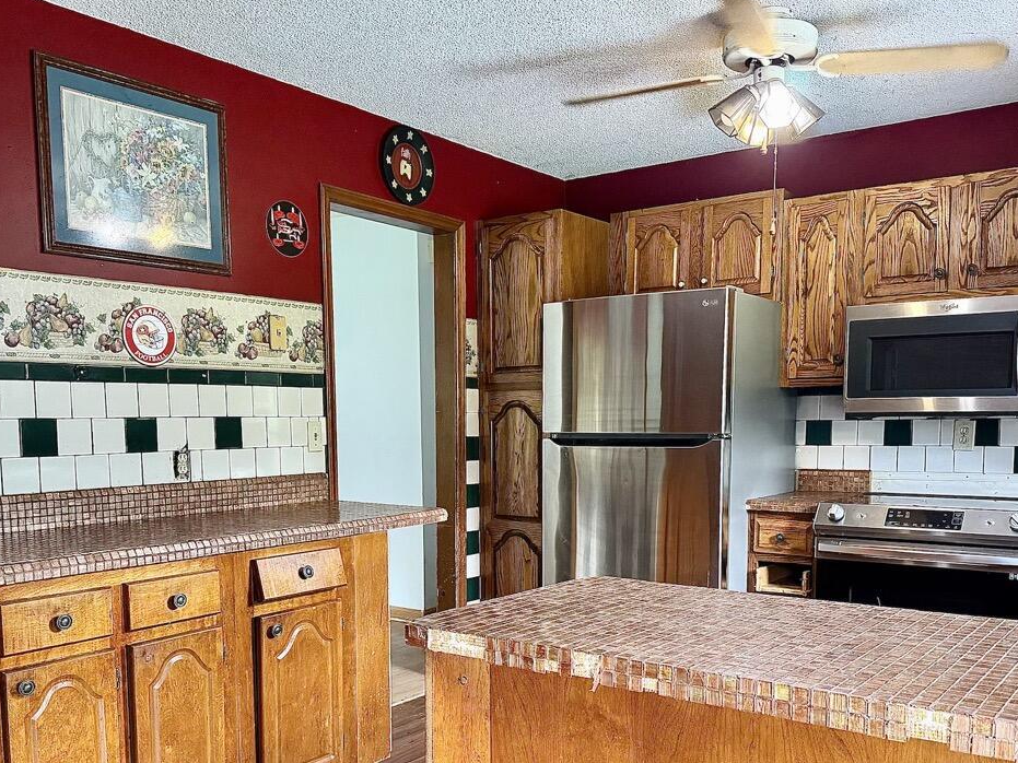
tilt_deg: -6.9
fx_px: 970
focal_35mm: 33
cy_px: 519
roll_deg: +0.9
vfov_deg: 42.3
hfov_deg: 55.4
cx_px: 515
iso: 400
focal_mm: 6.76
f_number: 1.78
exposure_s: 1/60
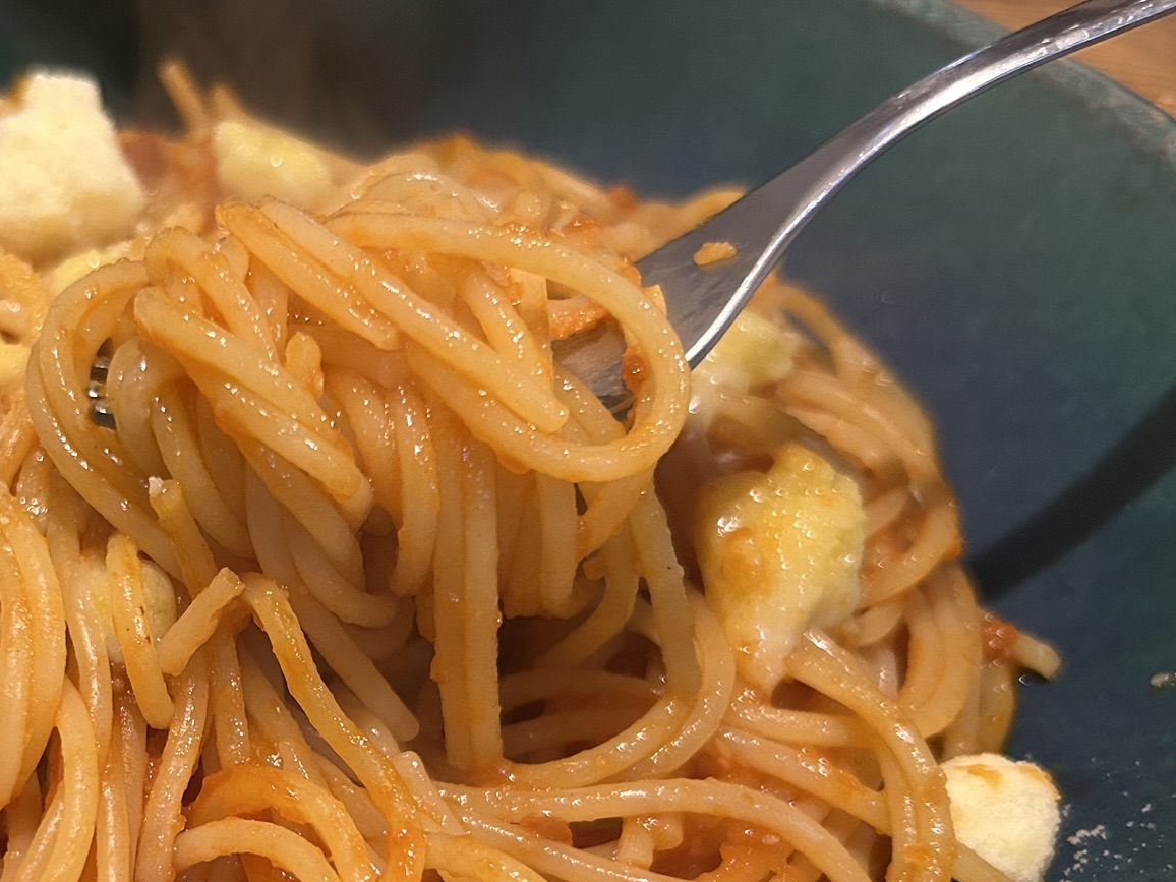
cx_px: 237
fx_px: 1529
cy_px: 633
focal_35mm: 45
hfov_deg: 40.4
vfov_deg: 31.7
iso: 400
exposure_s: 1/60
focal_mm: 5.7
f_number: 1.5
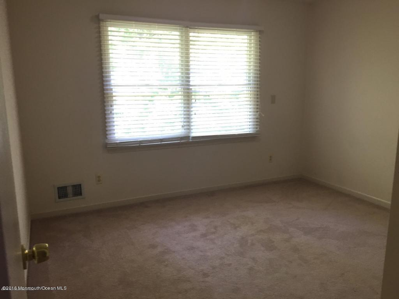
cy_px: 150
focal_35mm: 29
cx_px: 200
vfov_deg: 48.2
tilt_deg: -11.6
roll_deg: +1.9
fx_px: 334
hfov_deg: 61.7
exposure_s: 1/30
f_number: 2.2
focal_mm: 4.15
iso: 80
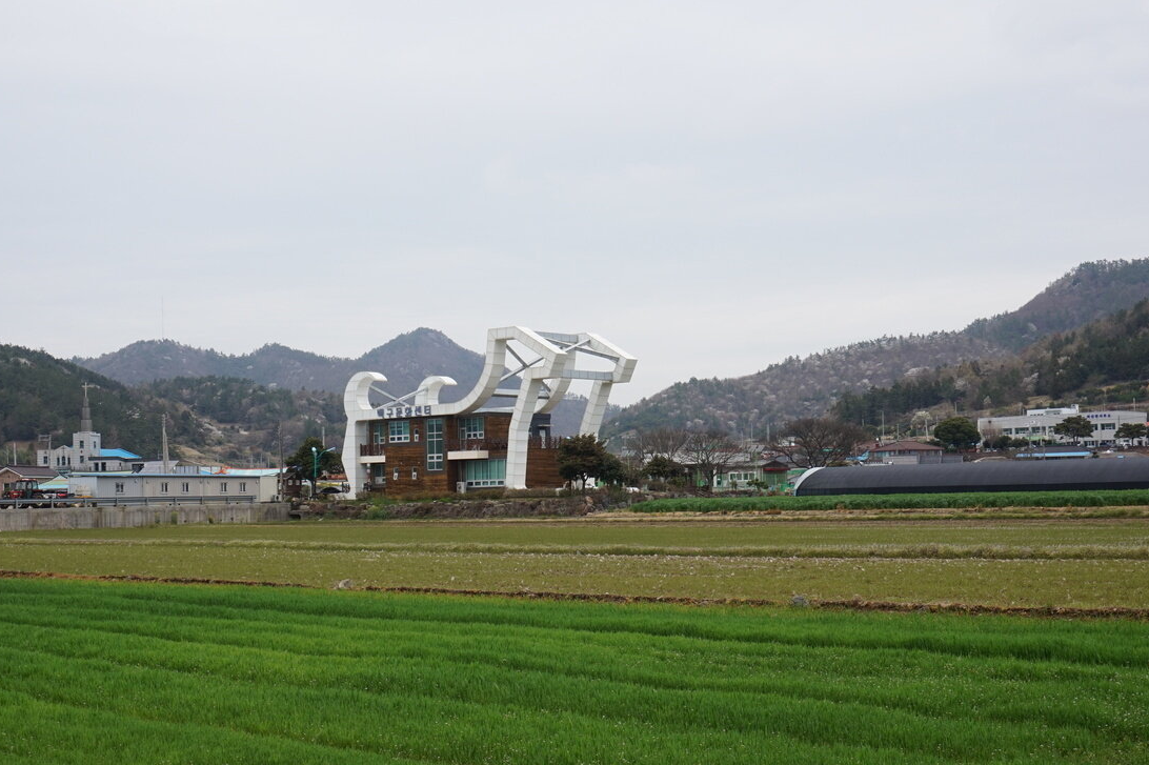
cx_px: 521
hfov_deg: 39.6
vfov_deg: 26.9
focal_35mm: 50
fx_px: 1595
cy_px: 439
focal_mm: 26
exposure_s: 1/80
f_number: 11
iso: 100
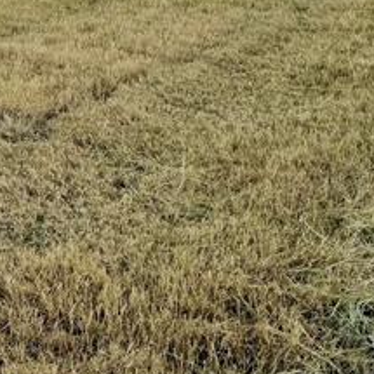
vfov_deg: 16.5
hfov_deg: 16.3
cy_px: -77
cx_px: -120
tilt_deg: -3.6
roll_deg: -1.0
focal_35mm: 101
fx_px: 1235
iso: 80
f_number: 1.78
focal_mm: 6.76
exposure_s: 1/1339
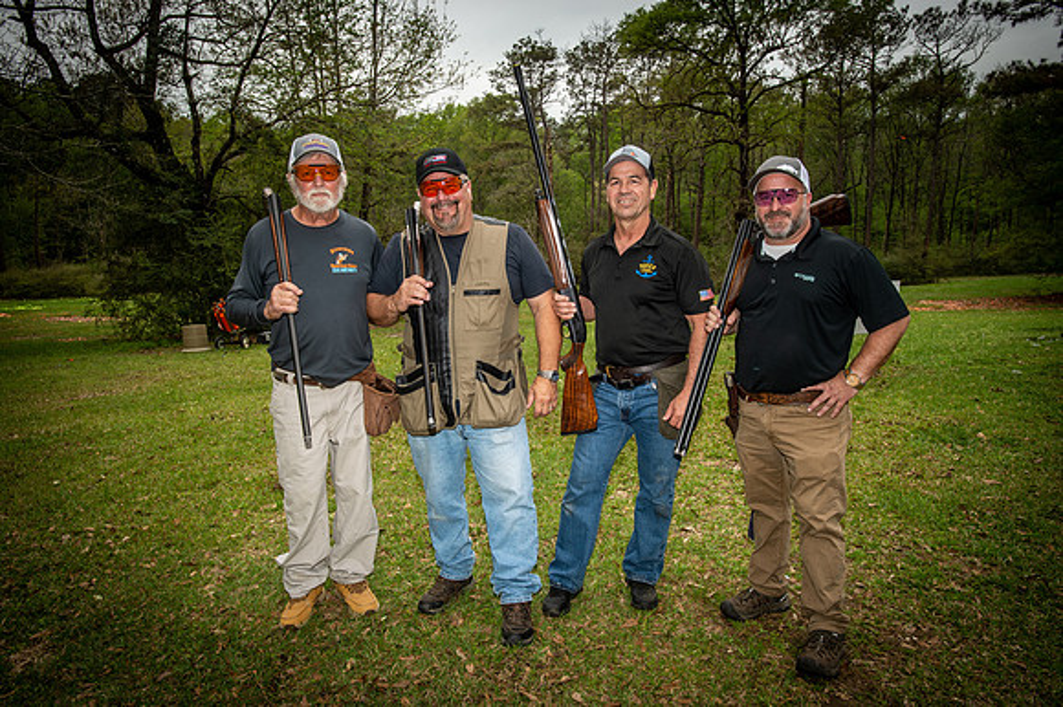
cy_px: 354
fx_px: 738
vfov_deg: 51.2
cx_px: 532
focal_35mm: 25
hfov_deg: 71.5
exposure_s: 1/125
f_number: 9
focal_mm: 25
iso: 125
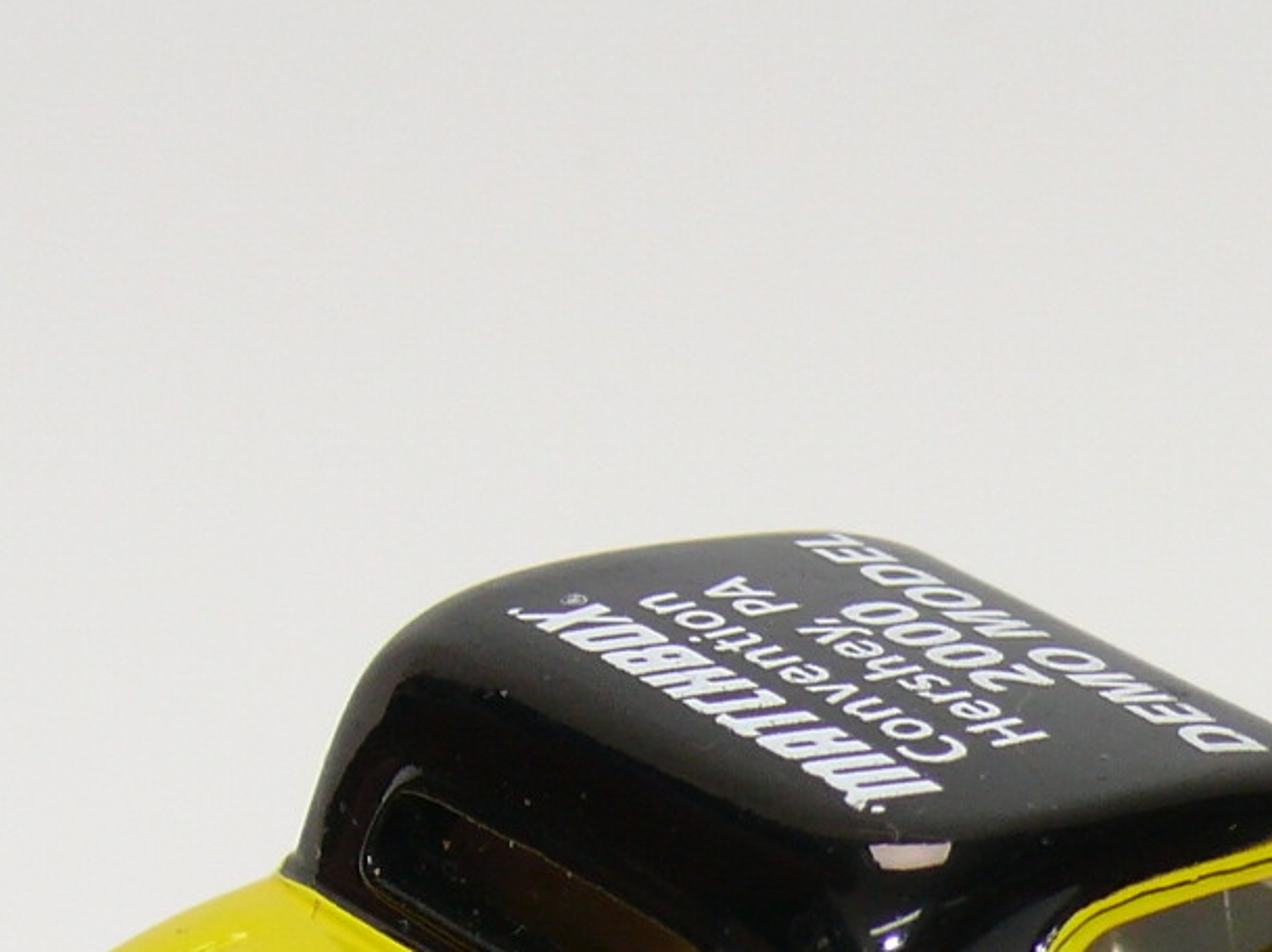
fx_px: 8593
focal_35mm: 234
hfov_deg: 8.5
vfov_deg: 6.3
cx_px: 994
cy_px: 1159
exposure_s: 1/30
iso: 100
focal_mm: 12.5
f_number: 4
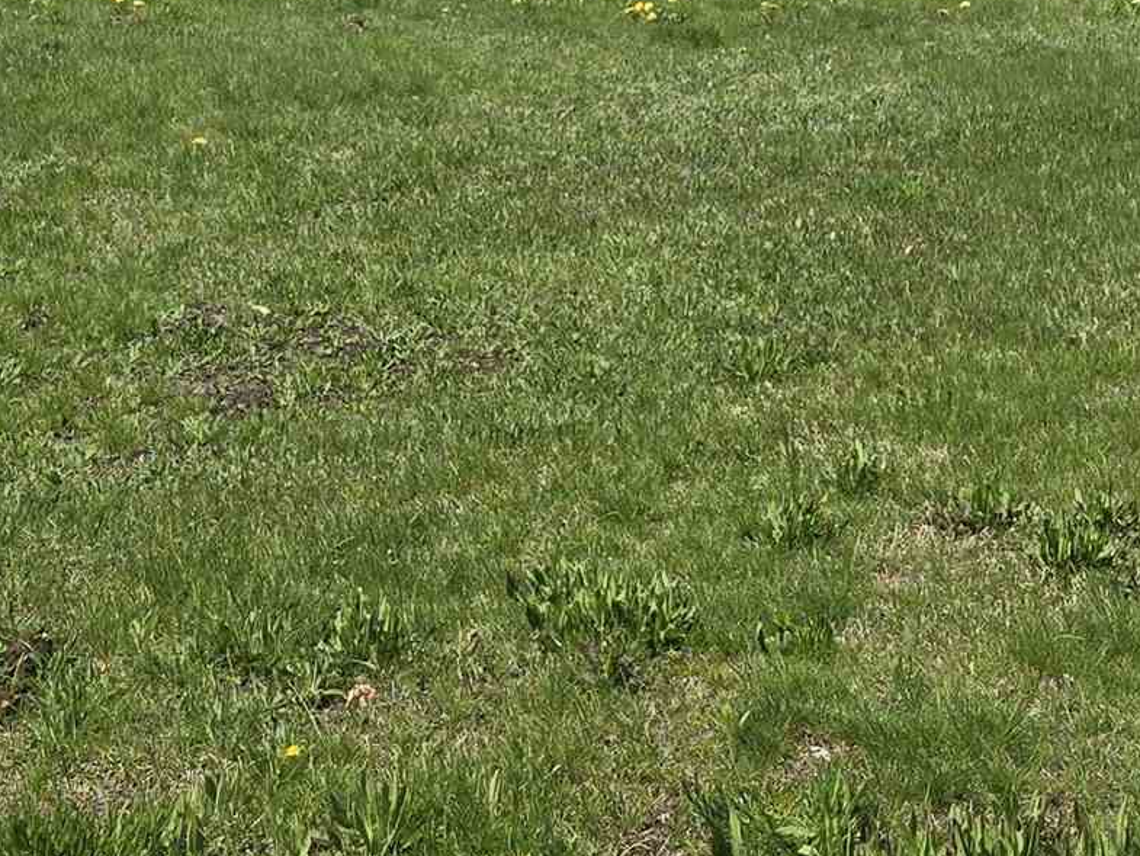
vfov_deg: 14.2
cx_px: 1156
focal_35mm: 90
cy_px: -766
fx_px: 2964
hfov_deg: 21.0
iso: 12
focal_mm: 6.3
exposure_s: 1/992
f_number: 1.7
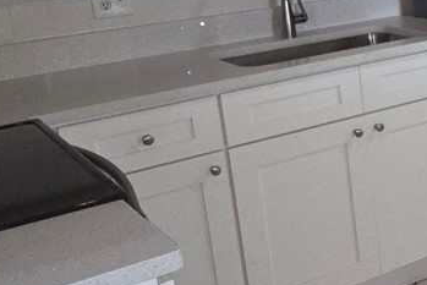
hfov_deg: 27.7
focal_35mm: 62
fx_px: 736
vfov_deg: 21.8
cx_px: 532
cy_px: 75
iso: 250
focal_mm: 2.2
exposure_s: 1/60
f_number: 2.2
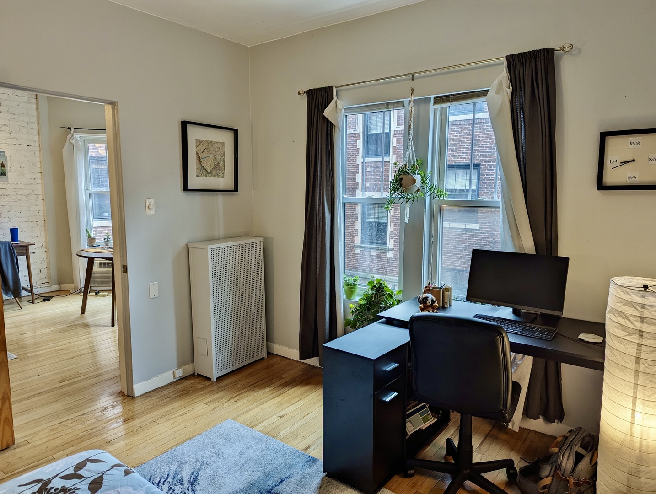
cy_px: 247
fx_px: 456
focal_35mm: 24
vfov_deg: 56.9
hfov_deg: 71.5
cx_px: 328
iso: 65
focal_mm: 6.81
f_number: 1.85
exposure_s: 1/60
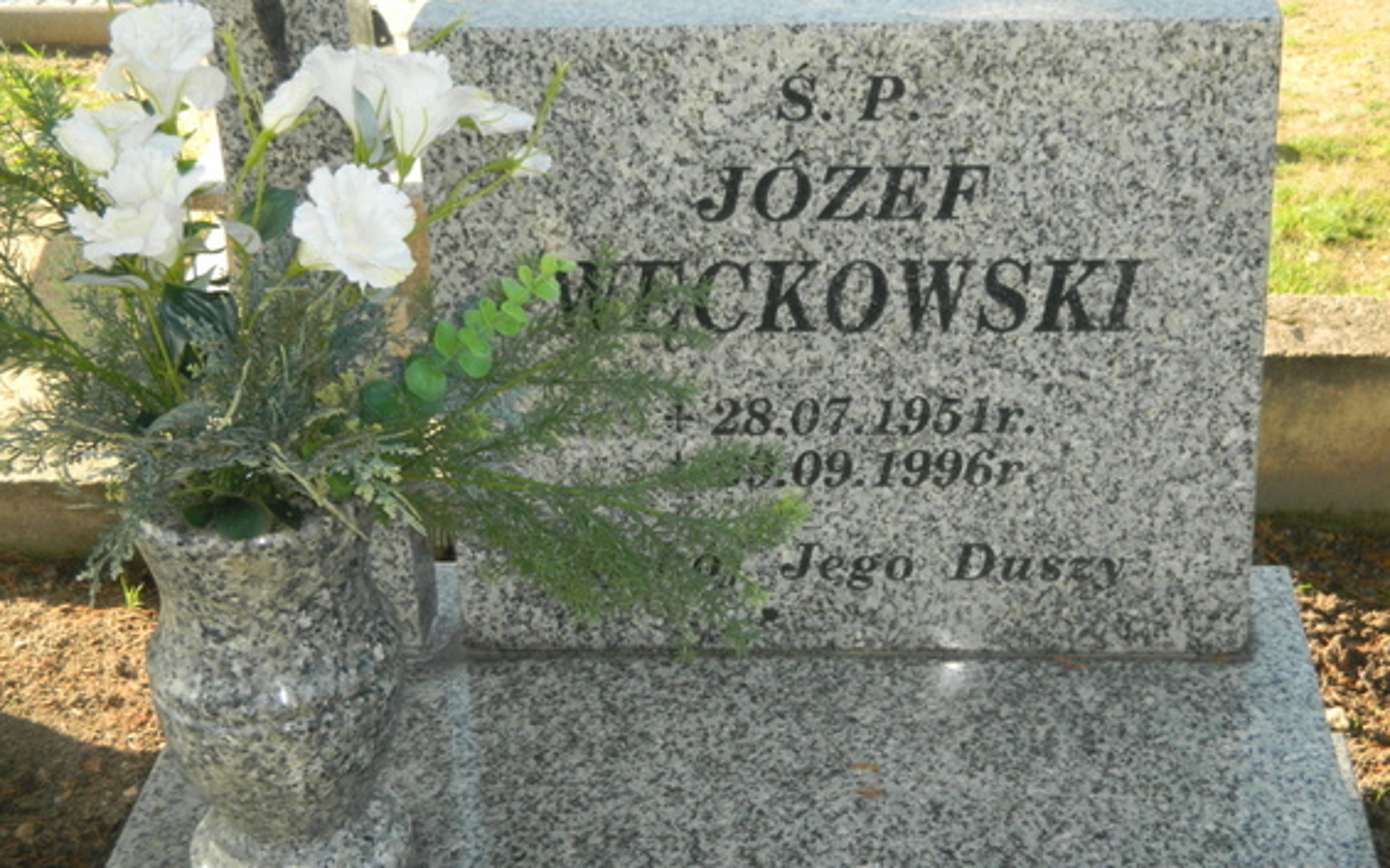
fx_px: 2500
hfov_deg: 31.0
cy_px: 315
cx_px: 772
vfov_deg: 19.7
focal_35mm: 66
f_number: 4.2
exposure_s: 1/172
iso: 113
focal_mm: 9.9
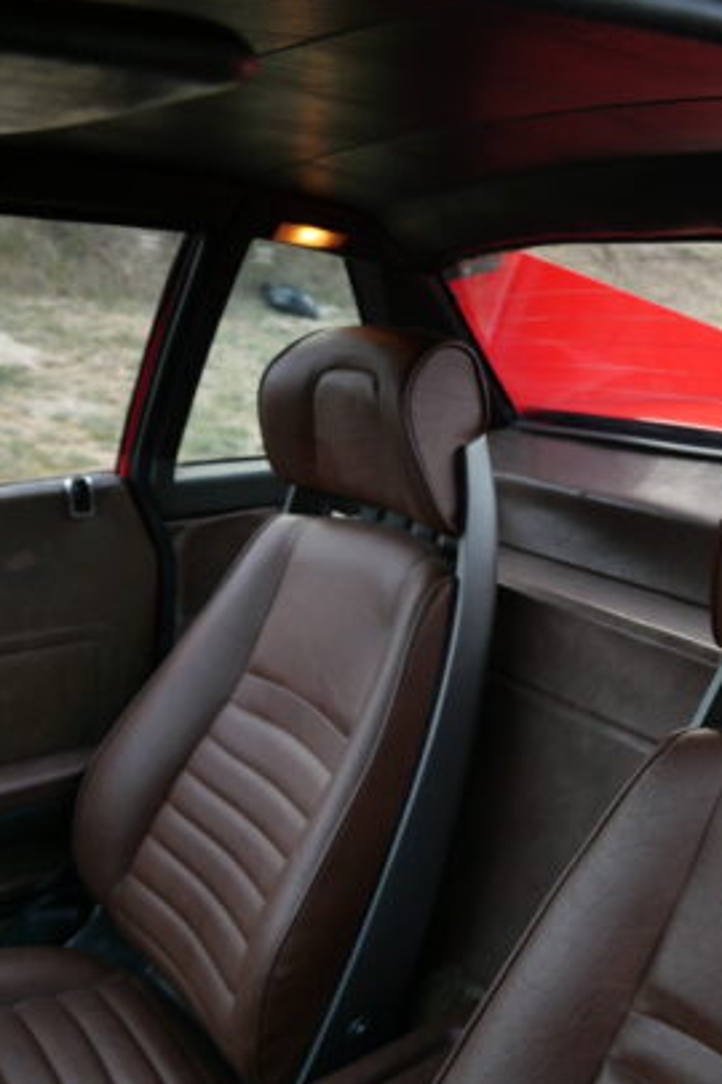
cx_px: 709
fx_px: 1113
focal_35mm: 37
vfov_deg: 51.9
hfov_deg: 33.2
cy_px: 522
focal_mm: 12
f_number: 3.5
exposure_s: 1/80
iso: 200
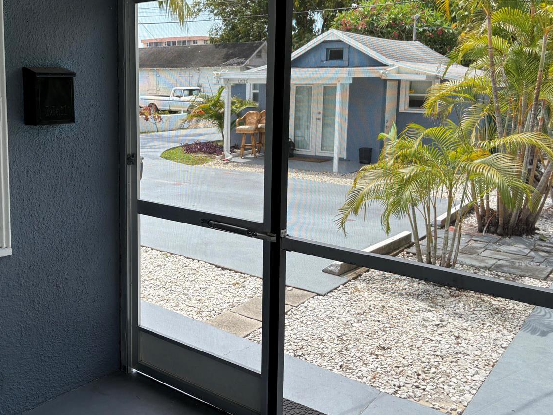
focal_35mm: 37
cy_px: 160
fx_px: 591
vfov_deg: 38.5
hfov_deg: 49.3
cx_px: 187
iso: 50
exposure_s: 1/1196
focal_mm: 5.96
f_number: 1.6
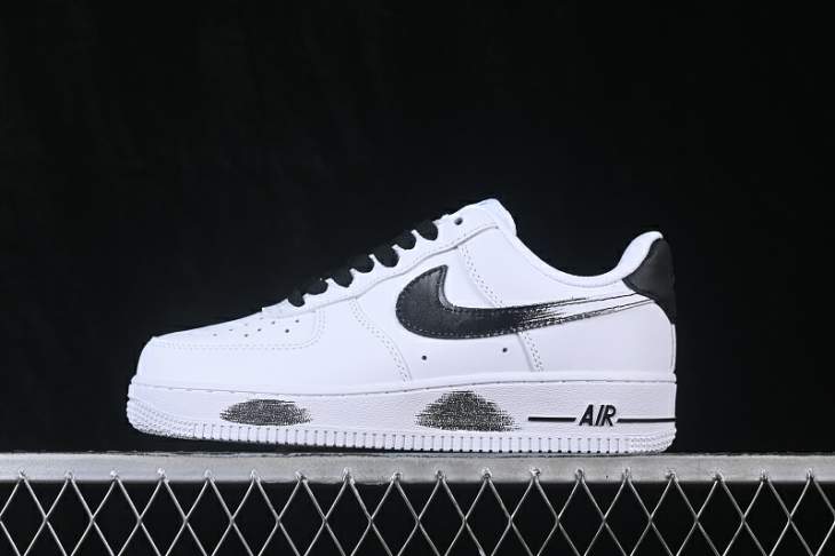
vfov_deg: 18.2
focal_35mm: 75
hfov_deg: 27.0
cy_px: 278
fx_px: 1739
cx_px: 418
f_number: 8
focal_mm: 50
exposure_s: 1/80
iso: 160
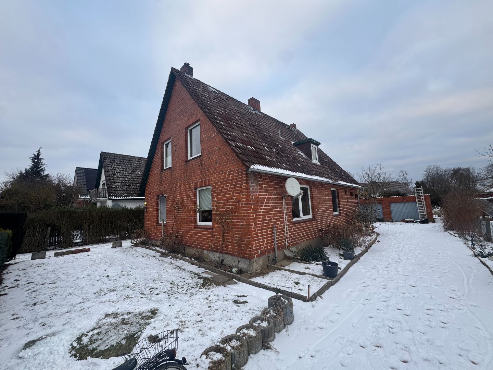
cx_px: 246
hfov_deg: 102.1
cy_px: 185
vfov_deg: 85.7
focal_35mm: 14
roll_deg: +2.0
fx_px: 199
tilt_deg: +10.4
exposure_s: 1/99
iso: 40
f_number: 2.2
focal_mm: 2.22
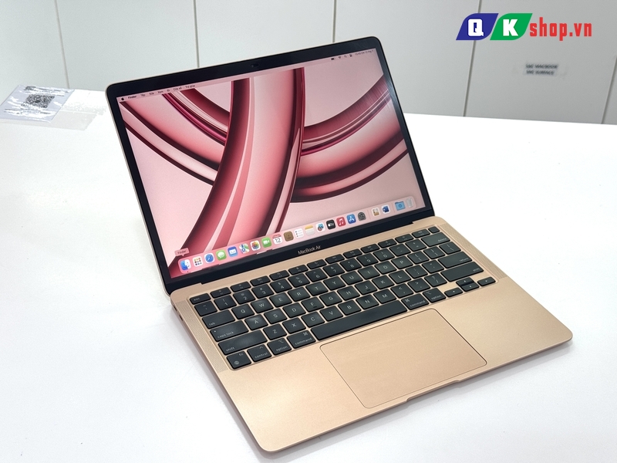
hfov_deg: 39.7
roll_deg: -0.4
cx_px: 308
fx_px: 856
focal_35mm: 48
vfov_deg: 30.3
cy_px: 232
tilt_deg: -34.5
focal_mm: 6.76
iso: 50
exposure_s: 1/121
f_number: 1.78
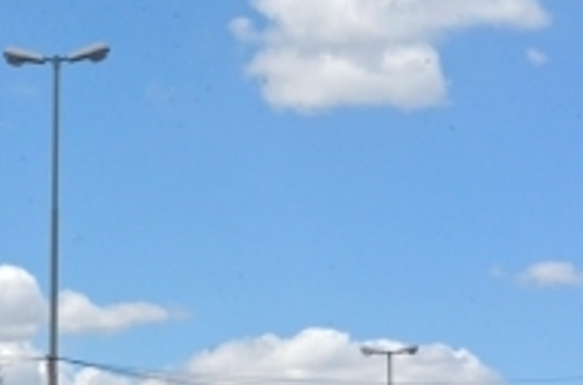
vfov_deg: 9.1
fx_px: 2389
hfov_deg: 13.7
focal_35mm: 148
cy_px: 417
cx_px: -43
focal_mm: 42
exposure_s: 1/250
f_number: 25
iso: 640
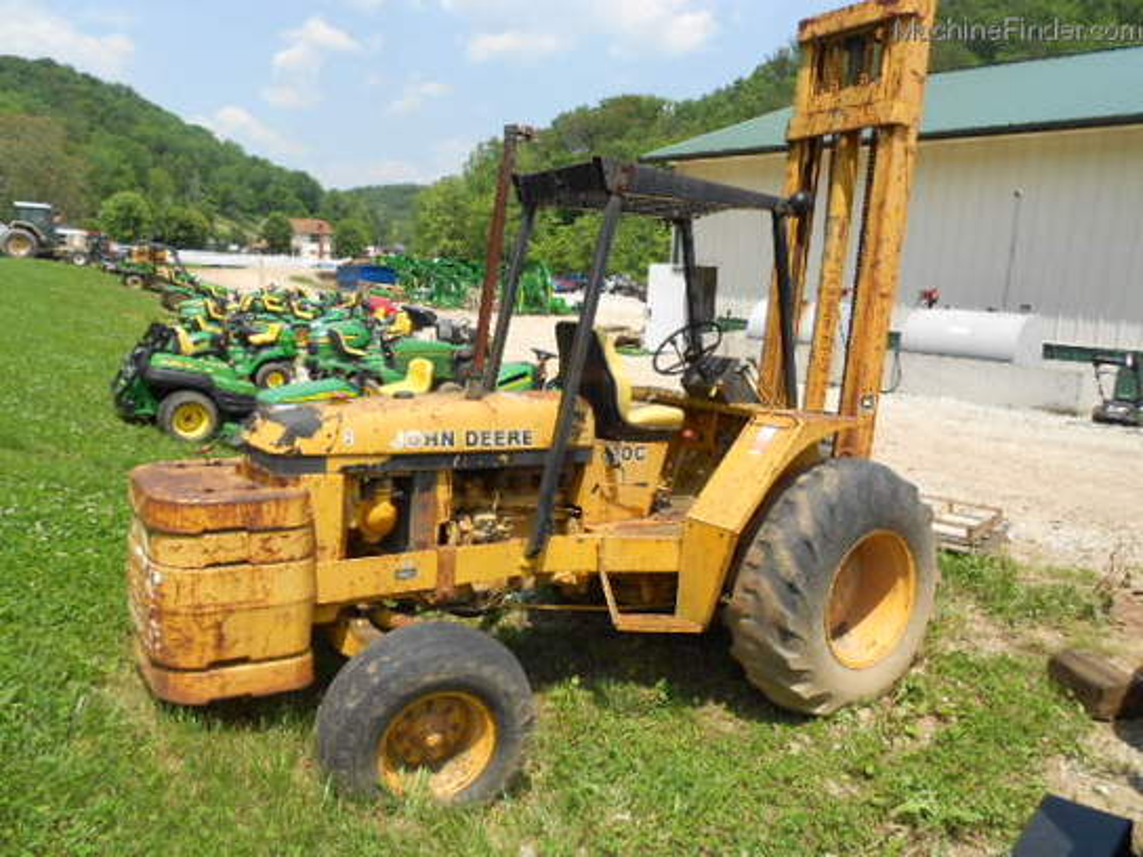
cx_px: 572
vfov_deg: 53.1
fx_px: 859
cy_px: 428
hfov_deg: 67.3
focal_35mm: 26
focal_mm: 4.6
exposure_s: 1/800
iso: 80
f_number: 3.2
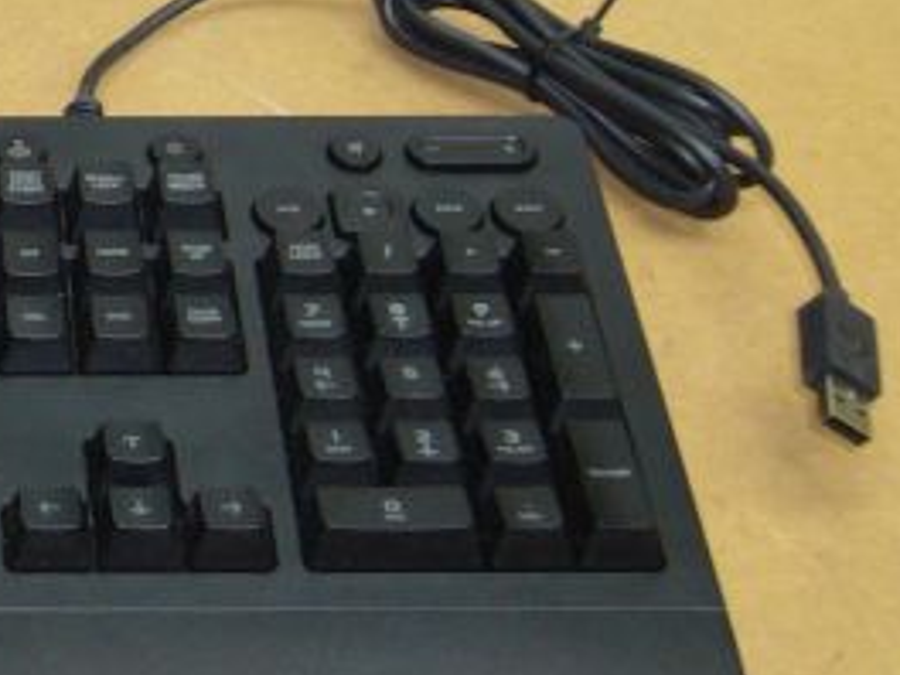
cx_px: -324
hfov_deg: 17.2
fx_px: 2756
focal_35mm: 106
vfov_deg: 13.7
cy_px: -20
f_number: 2.8
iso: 100
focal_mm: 5.8
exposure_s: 1/30
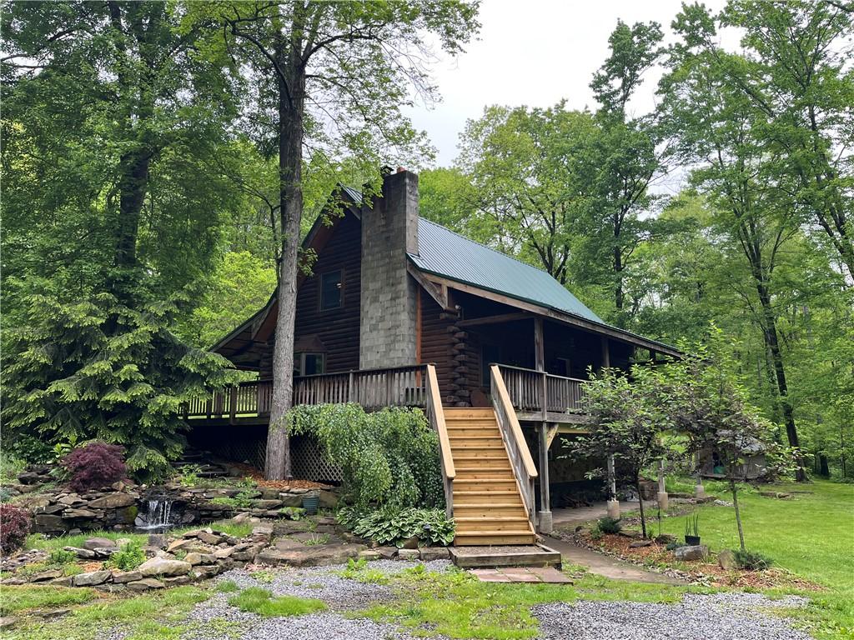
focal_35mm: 26
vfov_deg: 53.1
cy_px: 320
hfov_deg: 67.3
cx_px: 427
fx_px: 641
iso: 50
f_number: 1.6
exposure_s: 1/445
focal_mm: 5.1
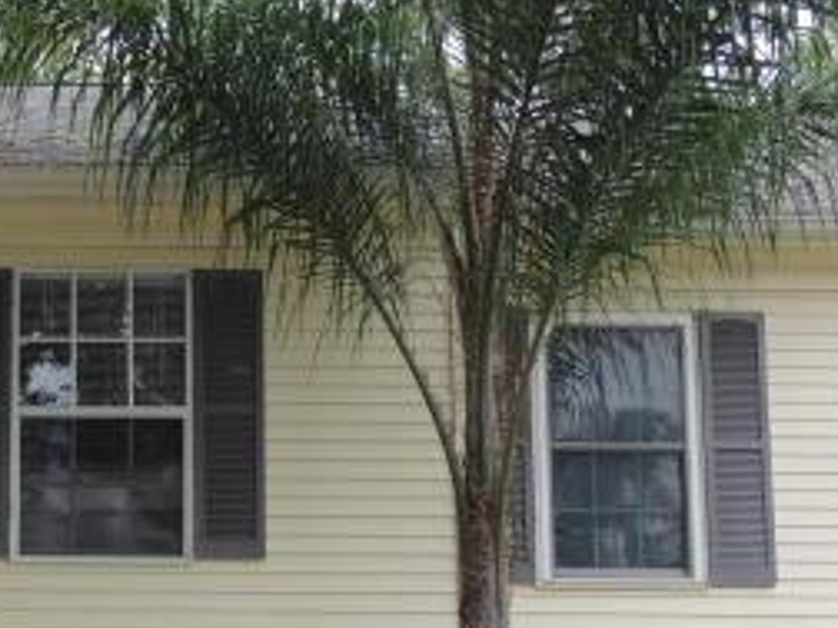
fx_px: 2155
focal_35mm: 89
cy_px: 598
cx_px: 30
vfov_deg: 16.3
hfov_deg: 21.4
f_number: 3.6
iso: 100
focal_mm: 6.2
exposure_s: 1/320
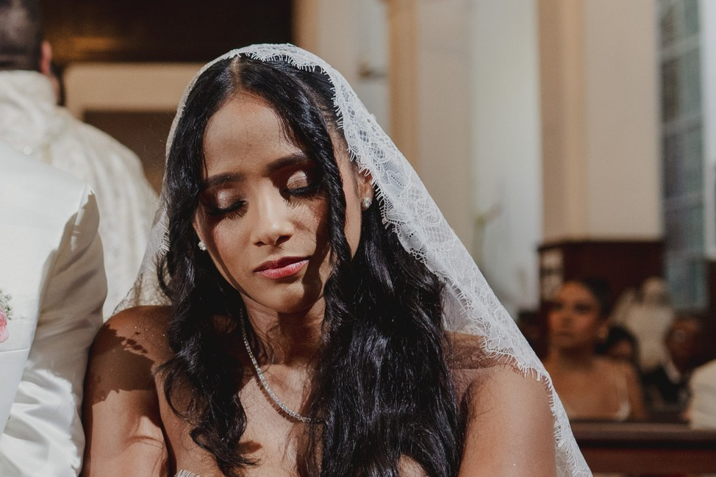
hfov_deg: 21.0
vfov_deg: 14.9
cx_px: -85
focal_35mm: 92
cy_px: 279
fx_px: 1829
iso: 800
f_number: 2.8
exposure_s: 1/125
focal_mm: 35
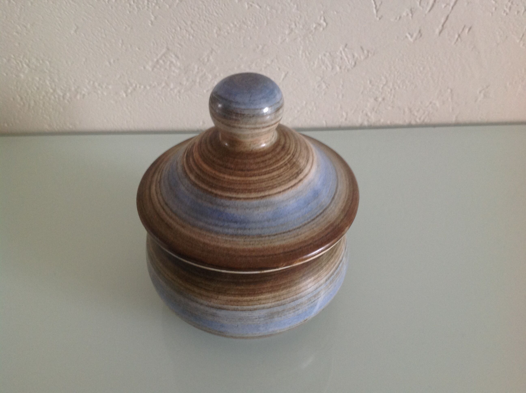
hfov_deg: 52.7
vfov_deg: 40.6
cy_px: 196
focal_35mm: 35
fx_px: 531
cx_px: 263
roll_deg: +1.2
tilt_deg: -42.7
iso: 100
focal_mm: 4.28
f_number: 2.4
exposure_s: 1/15
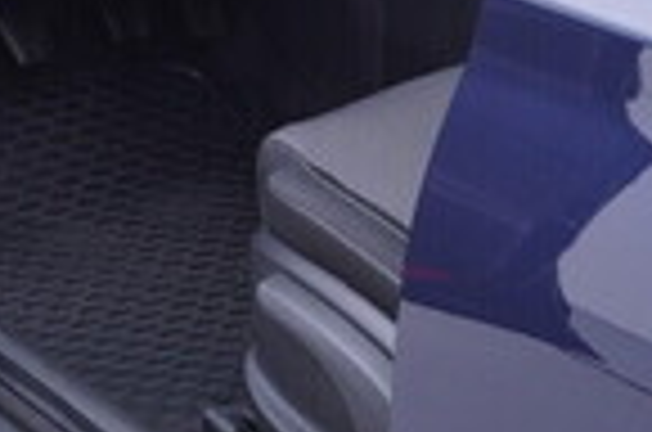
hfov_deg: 14.6
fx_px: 2476
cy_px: -110
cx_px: -112
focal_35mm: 137
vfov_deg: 9.8
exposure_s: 1/40
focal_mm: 24
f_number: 2.8
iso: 125
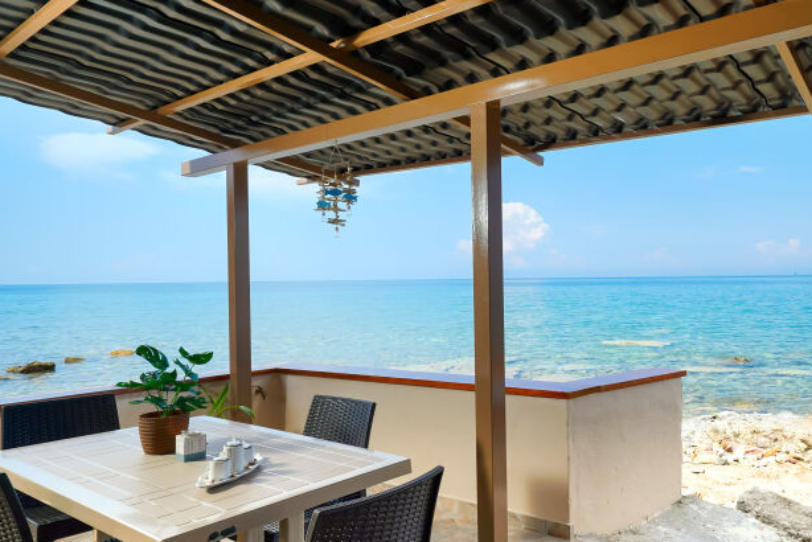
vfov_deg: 51.3
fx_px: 564
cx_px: 565
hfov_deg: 68.7
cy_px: 282
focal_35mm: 25
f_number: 10
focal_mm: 15
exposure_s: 1/250
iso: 160
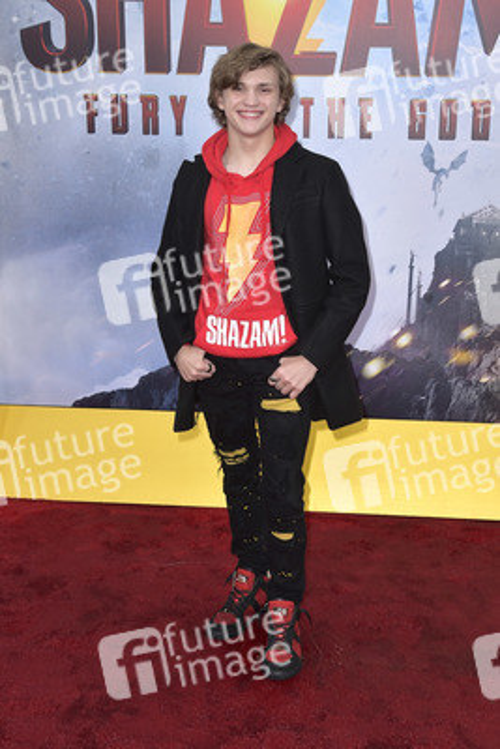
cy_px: 374
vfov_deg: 44.5
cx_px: 250
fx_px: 916
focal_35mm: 44
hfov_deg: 30.5
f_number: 6.3
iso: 320
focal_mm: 44
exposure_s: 1/250
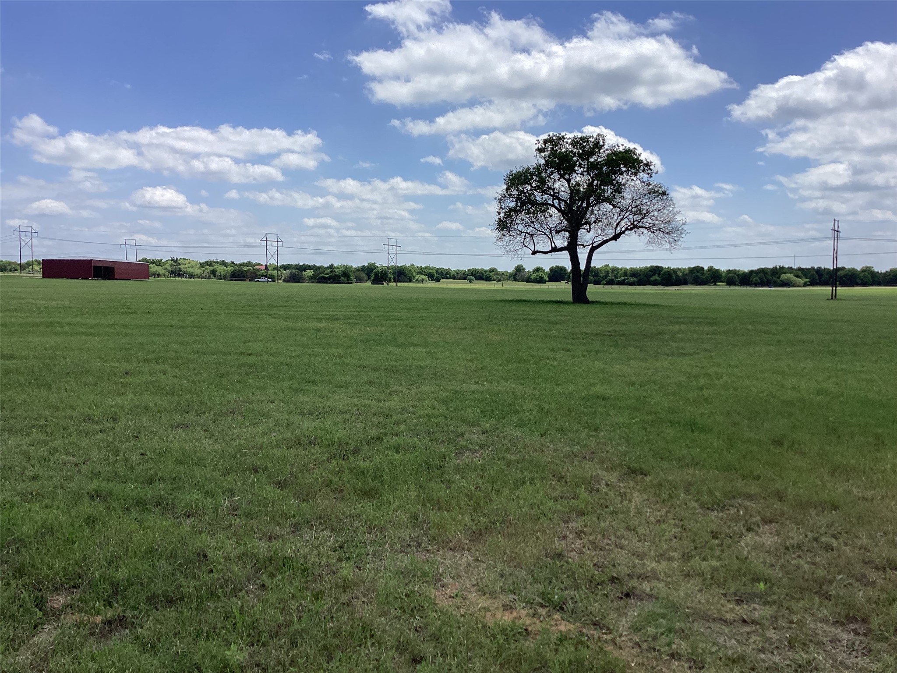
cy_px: 336
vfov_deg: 45.4
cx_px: 448
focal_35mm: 31
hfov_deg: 58.4
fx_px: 803
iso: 25
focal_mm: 3.3
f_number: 2.4
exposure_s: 1/1942
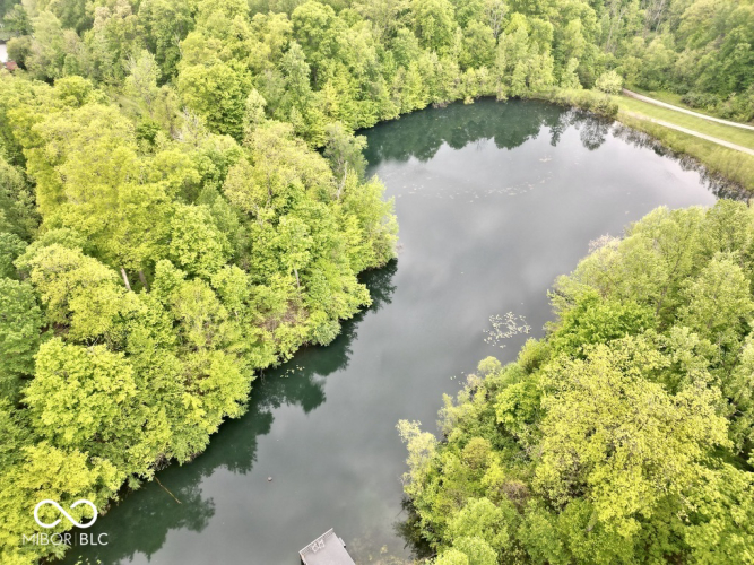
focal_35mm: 24
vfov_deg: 56.8
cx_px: 377
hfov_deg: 71.6
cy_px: 282
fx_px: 523
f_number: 1.7
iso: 210
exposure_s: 1/15
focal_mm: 6.72
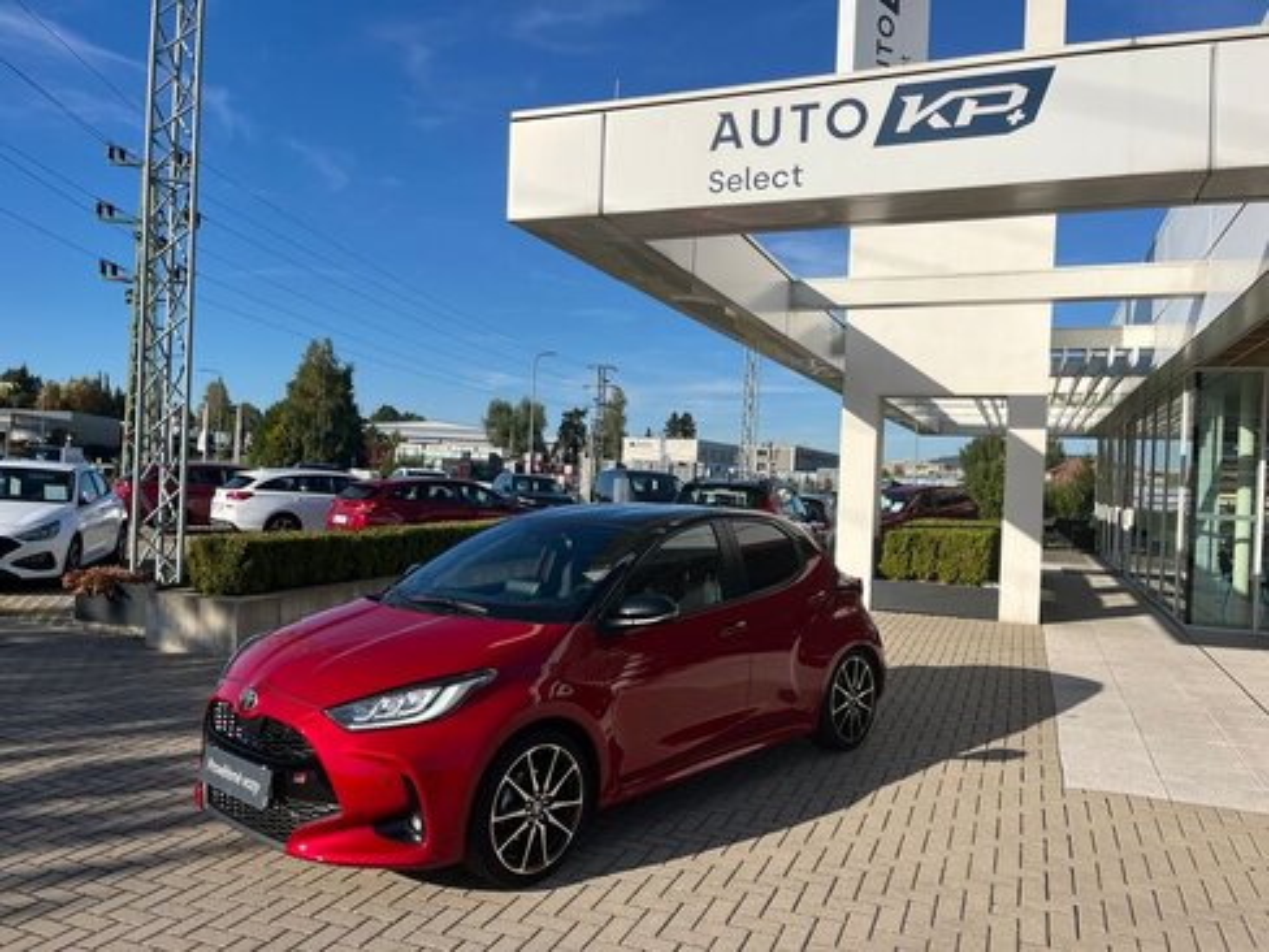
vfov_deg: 53.1
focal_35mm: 26
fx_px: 953
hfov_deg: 67.3
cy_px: 476
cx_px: 634
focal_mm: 5.1
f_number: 1.6
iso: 50
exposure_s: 1/4484
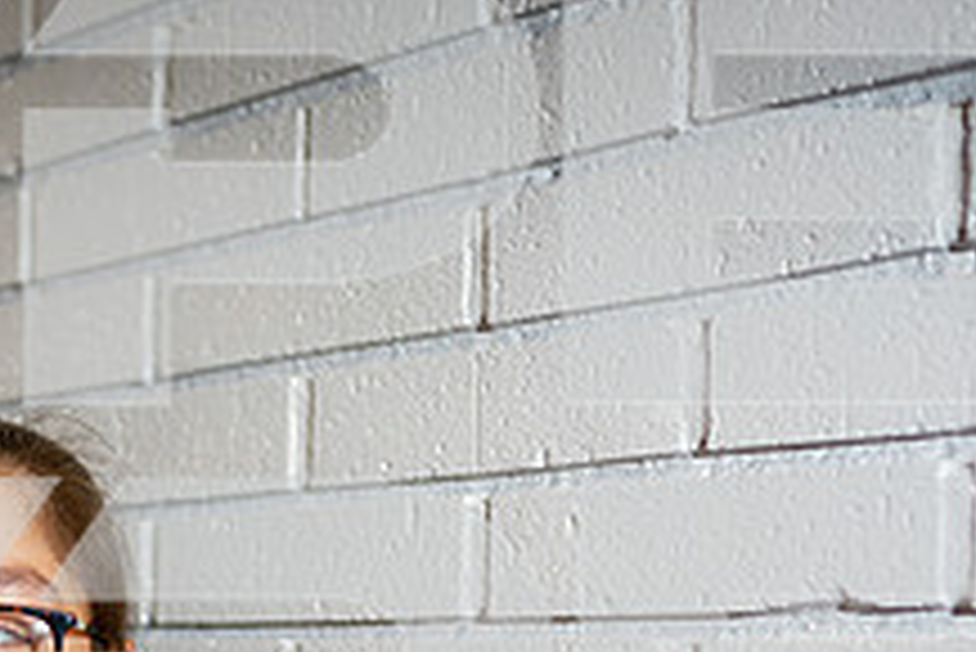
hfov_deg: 28.9
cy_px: 717
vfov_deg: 20.3
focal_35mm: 64
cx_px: -49
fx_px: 1736
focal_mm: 24
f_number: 1.4
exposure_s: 1/160
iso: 40
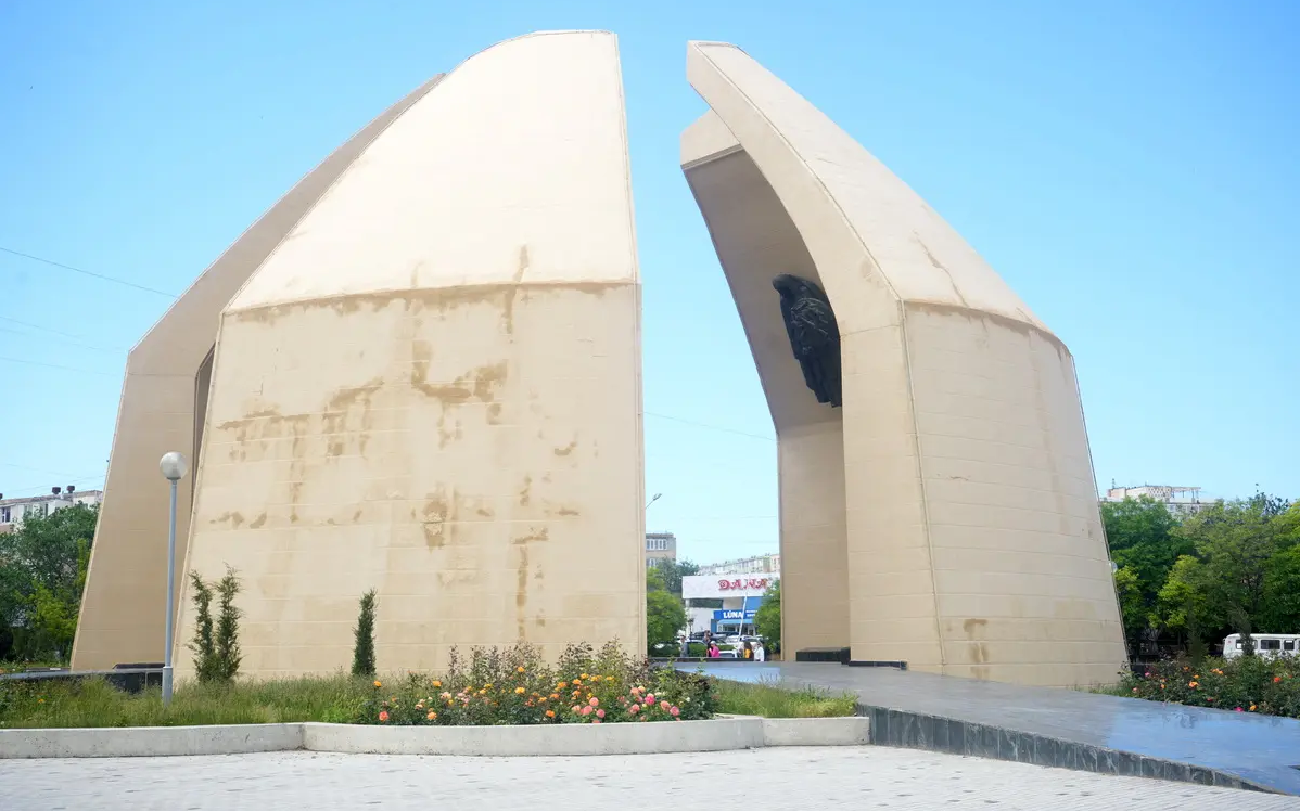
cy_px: 389
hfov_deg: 41.8
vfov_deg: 26.8
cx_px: 650
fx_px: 1700
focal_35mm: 48
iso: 100
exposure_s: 1/160
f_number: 8
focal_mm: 47
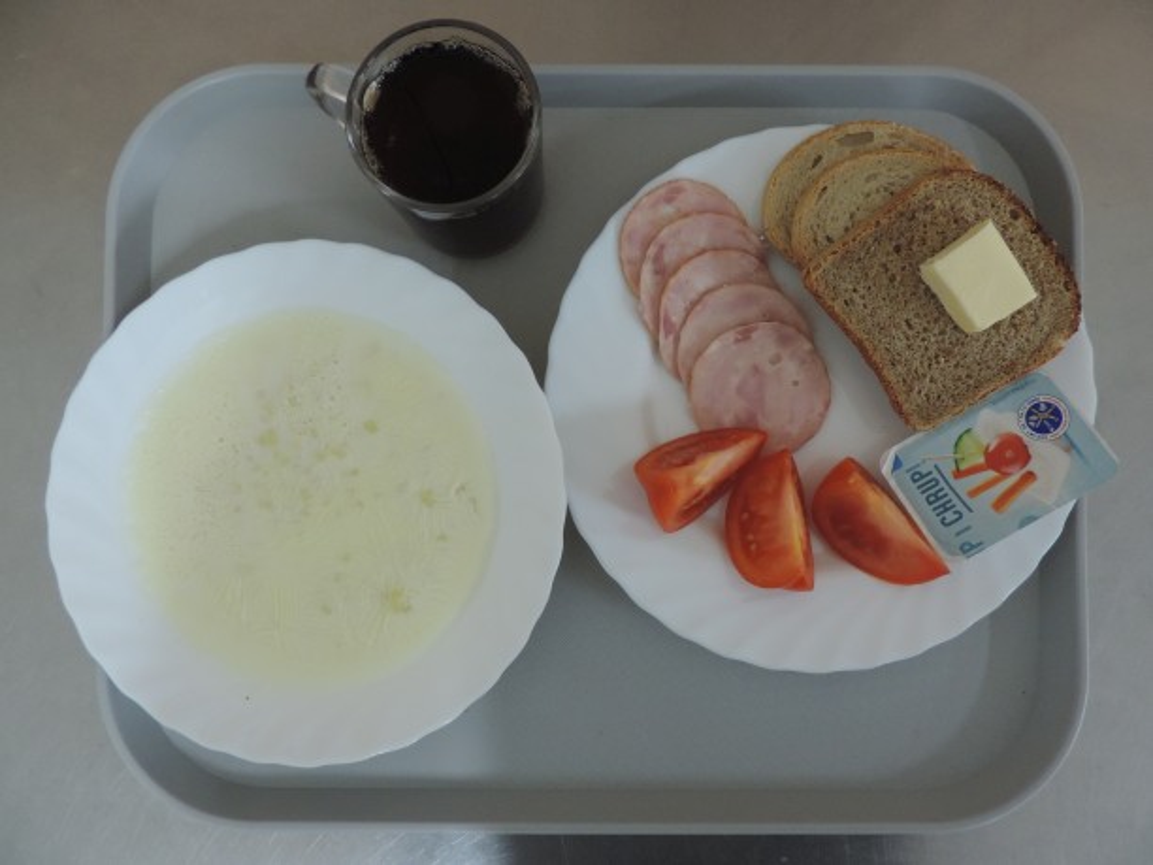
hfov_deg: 71.6
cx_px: 576
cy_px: 432
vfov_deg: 56.8
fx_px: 799
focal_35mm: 24
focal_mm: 4.3
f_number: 3
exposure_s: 1/20
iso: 400
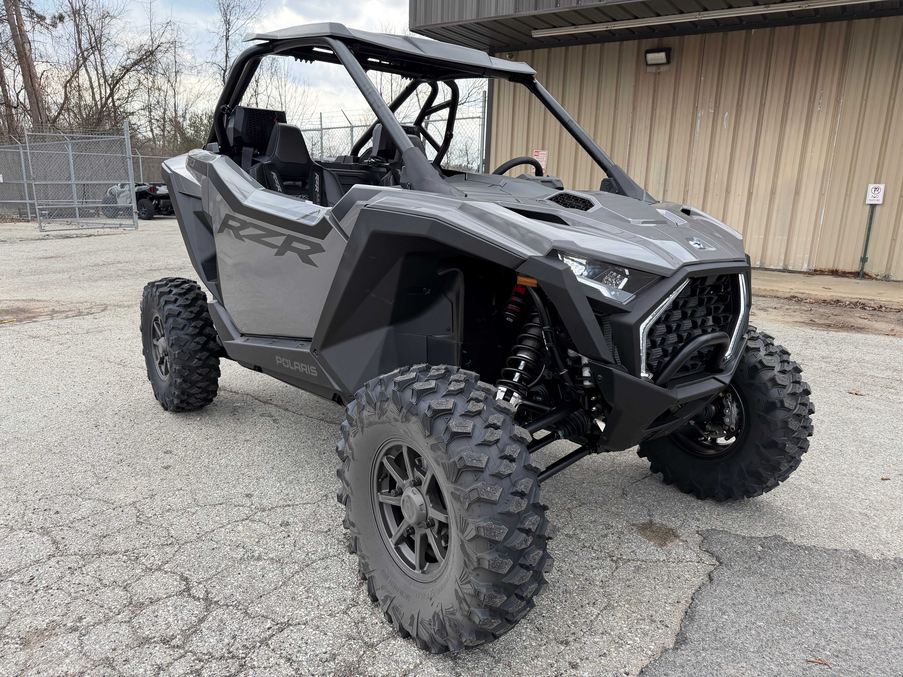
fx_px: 626
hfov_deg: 71.6
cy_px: 338
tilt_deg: -14.5
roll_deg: -1.4
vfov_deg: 56.8
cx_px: 452
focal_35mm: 24
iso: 100
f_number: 1.78
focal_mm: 6.76
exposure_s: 1/1361
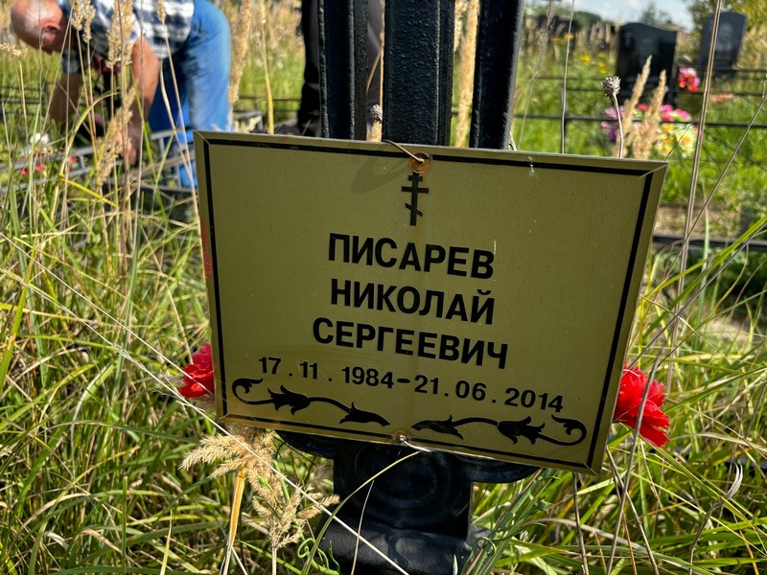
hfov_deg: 67.3
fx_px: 576
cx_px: 384
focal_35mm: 26
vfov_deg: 53.1
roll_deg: -4.2
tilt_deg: -27.5
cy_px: 288
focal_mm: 5.96
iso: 50
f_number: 1.6
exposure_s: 1/1164
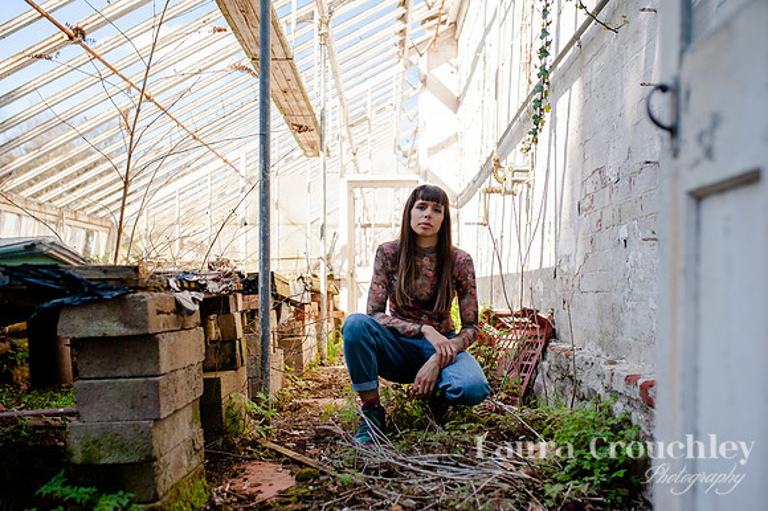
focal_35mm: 36
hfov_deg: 53.1
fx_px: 769
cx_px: 378
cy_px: 255
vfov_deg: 36.8
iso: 320
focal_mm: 35
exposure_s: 1/2000
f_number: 3.2
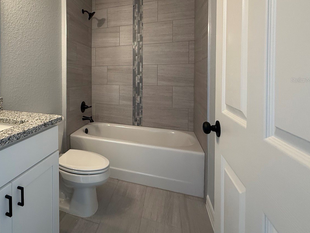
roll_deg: +0.5
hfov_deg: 78.2
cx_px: 96
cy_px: 80
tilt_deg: +0.0
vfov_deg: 64.5
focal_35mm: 20
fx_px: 179
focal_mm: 2.22
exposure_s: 1/120
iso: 320
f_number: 2.2
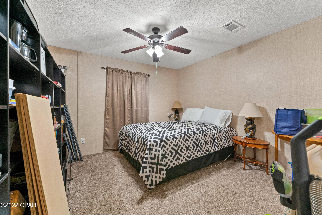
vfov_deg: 81.2
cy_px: 108
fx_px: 125
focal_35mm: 14
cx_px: 161
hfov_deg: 104.3
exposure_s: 1/4
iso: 1000
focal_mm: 14
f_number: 8
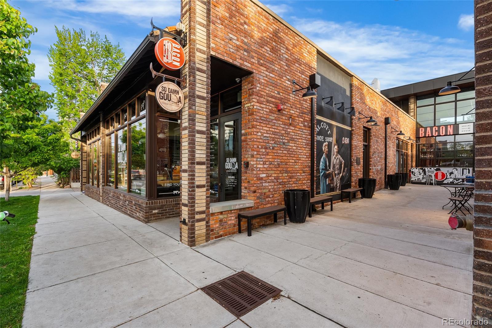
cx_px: 246
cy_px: 164
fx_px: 219
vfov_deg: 73.8
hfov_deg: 96.7
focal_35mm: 16
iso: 200
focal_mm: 16
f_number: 8
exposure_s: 1/8
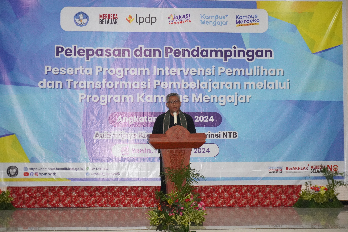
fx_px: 725
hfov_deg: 27.0
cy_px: 116
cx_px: 174
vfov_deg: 18.2
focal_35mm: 75
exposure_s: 1/160
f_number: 5.6
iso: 5000
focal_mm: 50
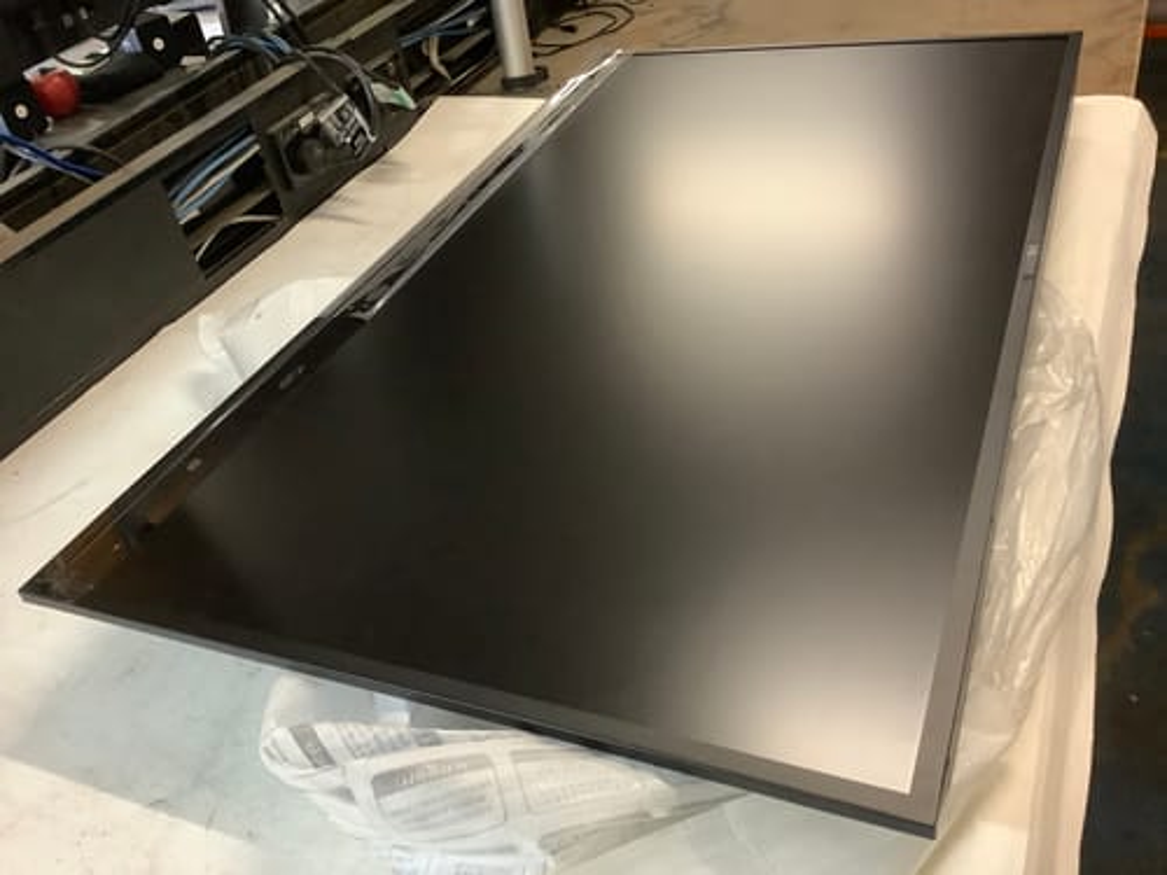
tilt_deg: -35.4
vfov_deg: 45.4
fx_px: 1045
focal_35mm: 31
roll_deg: +14.9
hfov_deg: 58.4
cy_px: 438
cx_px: 584
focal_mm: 3.3
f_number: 2.4
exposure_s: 1/33
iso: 400
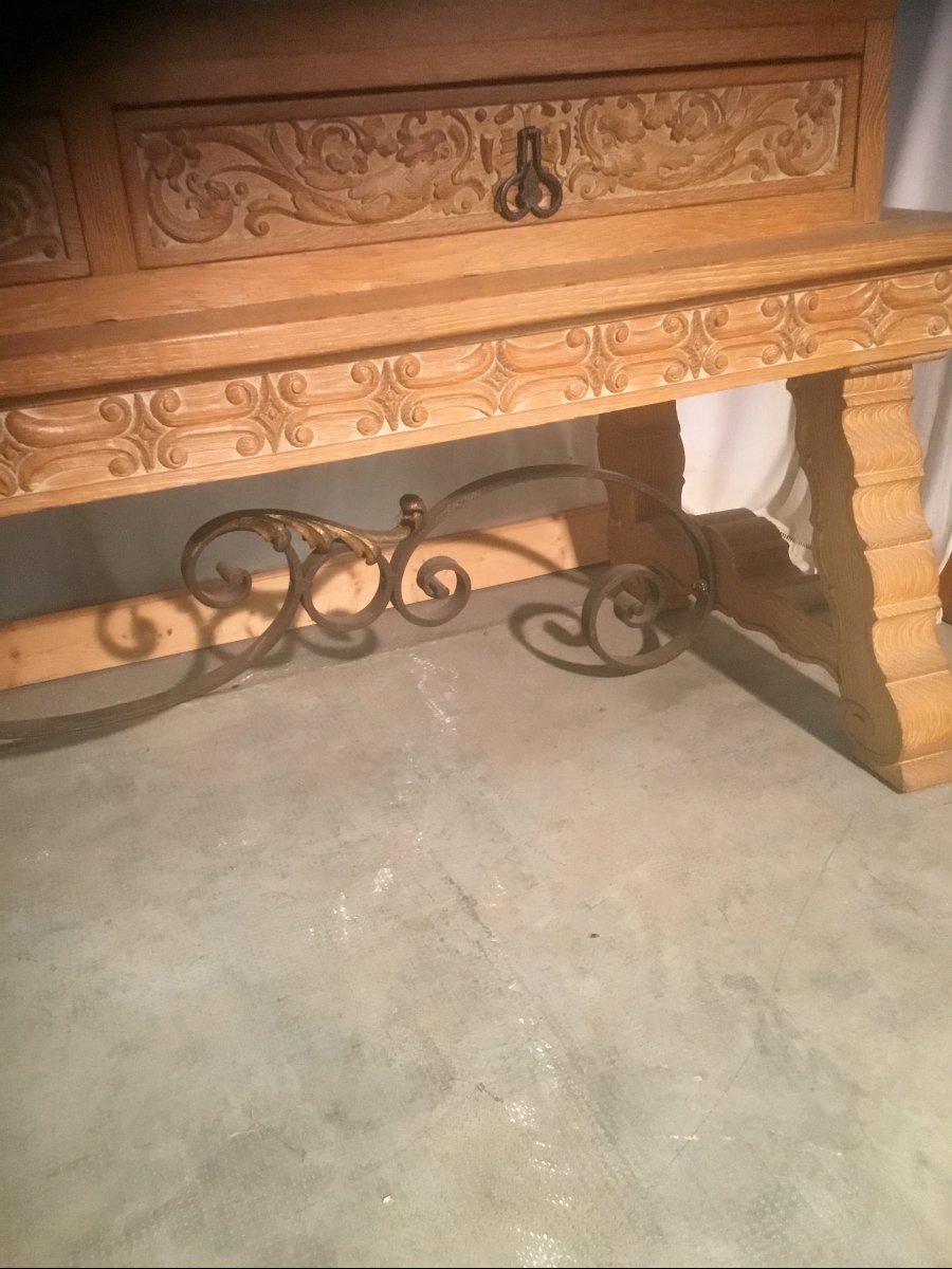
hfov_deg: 45.4
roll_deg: +3.8
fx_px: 1137
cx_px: 476
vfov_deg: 58.4
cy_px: 634
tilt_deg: -24.6
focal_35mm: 31
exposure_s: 1/25
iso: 250
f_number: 2.4
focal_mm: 3.3
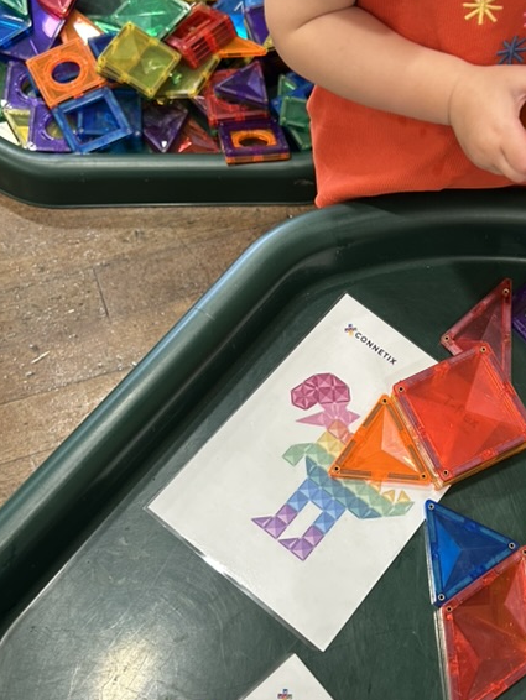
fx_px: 952
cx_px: 385
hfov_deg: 30.5
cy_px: 382
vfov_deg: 40.4
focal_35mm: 47
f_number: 1.5
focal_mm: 5.7
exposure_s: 1/50
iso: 125
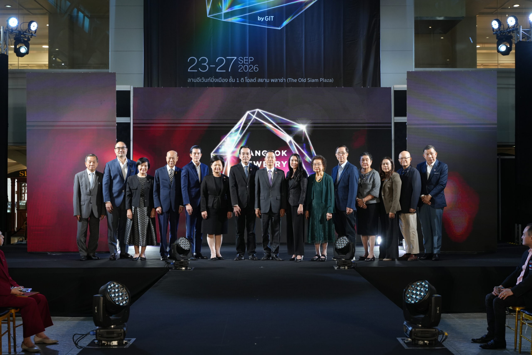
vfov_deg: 28.7
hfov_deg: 41.9
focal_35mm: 47
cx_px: 266
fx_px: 695
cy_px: 178
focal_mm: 47
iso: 1250
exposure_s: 1/200
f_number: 4.5
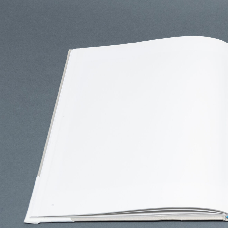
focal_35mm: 67
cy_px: 133
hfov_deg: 24.3
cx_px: 238
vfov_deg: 25.7
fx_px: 499
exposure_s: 1/200
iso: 800
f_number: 5.6
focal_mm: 24
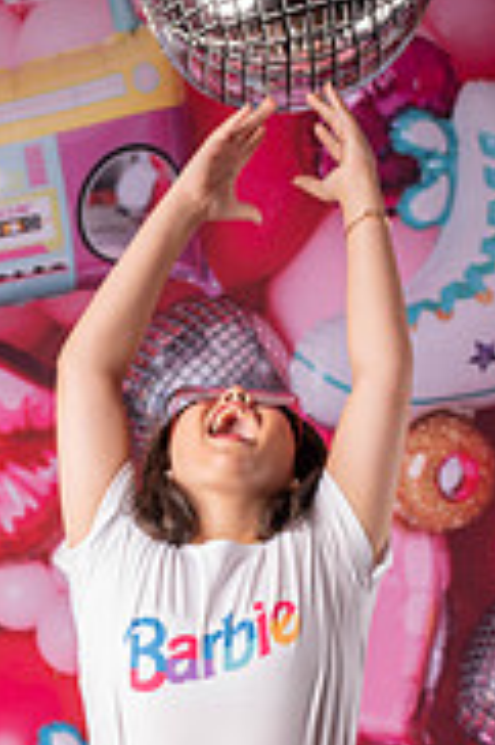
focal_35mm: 99
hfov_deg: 13.7
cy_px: 847
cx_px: 49
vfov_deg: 19.6
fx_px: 2046
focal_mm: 40
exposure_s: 1/200
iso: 125
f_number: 4.5
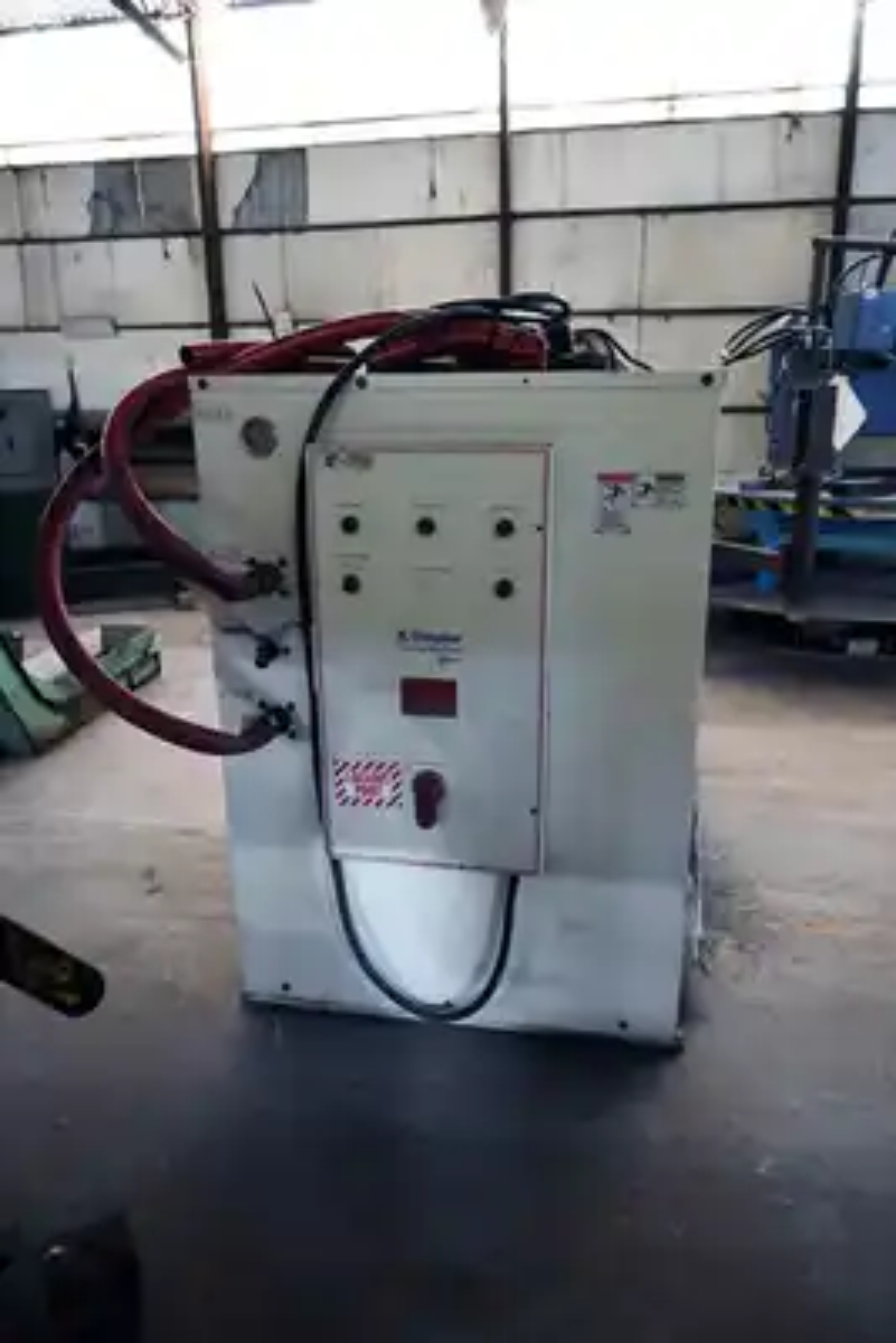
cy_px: 672
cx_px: 448
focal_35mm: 24
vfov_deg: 73.7
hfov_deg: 53.2
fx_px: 895
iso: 4000
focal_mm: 16
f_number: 3.5
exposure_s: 1/25
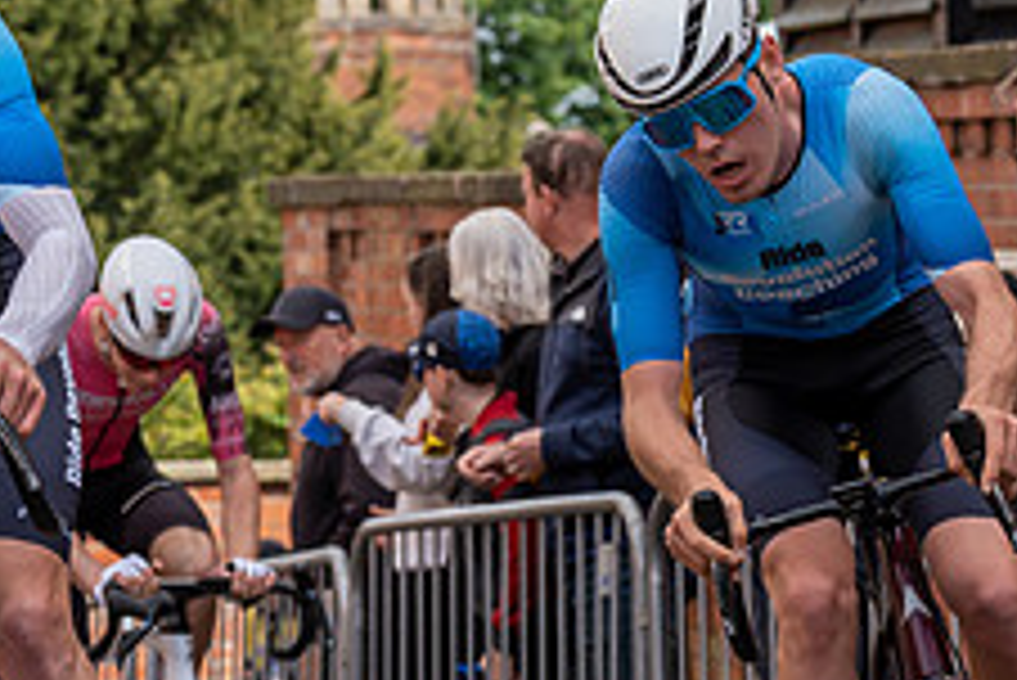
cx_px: -161
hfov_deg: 8.6
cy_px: -215
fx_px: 6699
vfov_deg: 5.8
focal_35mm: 237
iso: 250
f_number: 5
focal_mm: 70
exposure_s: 1/1000
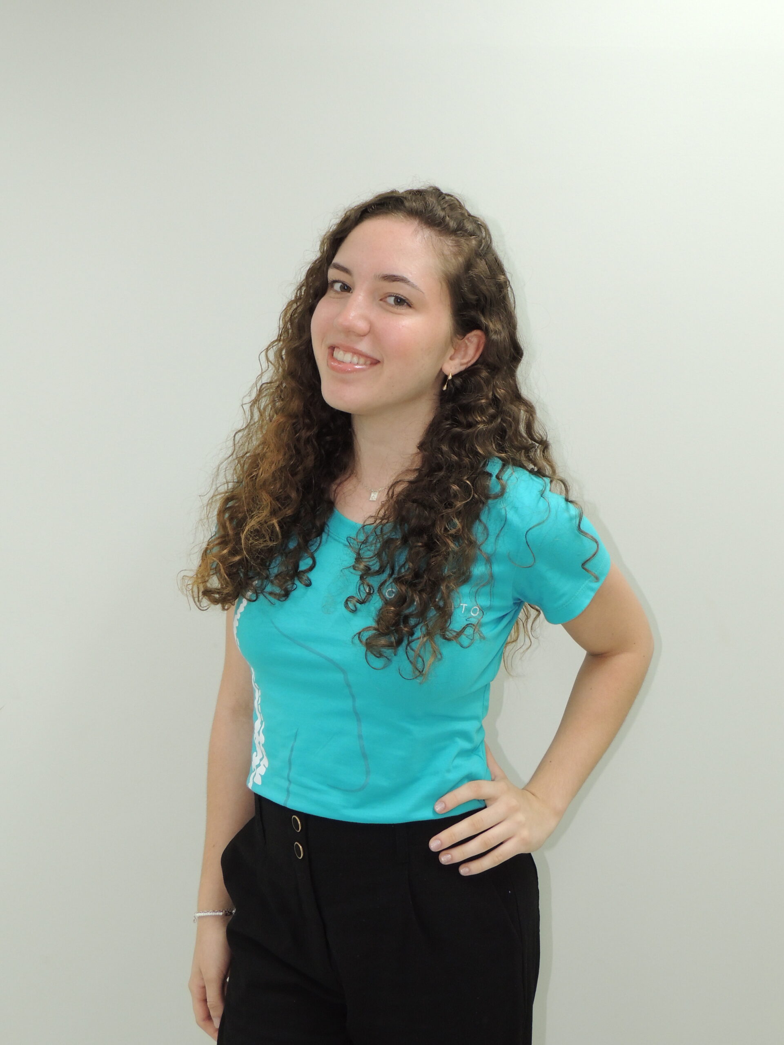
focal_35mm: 43
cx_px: 392
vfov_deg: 43.9
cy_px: 522
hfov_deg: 33.6
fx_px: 1299
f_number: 3.4
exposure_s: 1/50
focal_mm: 7.6
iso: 320
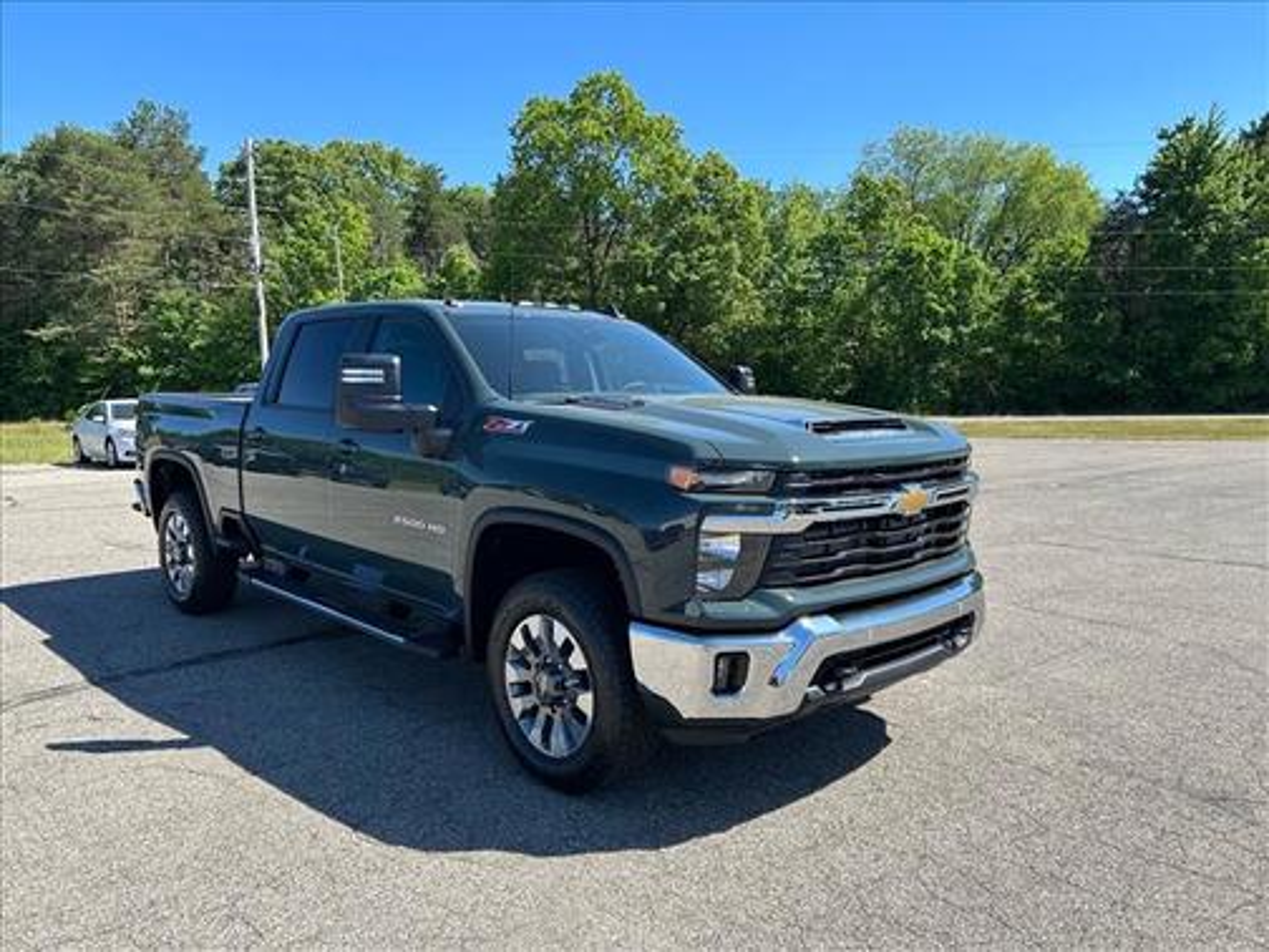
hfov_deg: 67.3
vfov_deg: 53.1
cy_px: 476
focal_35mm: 26
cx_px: 634
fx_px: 953
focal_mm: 5.7
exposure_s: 1/1669
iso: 50
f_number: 1.5
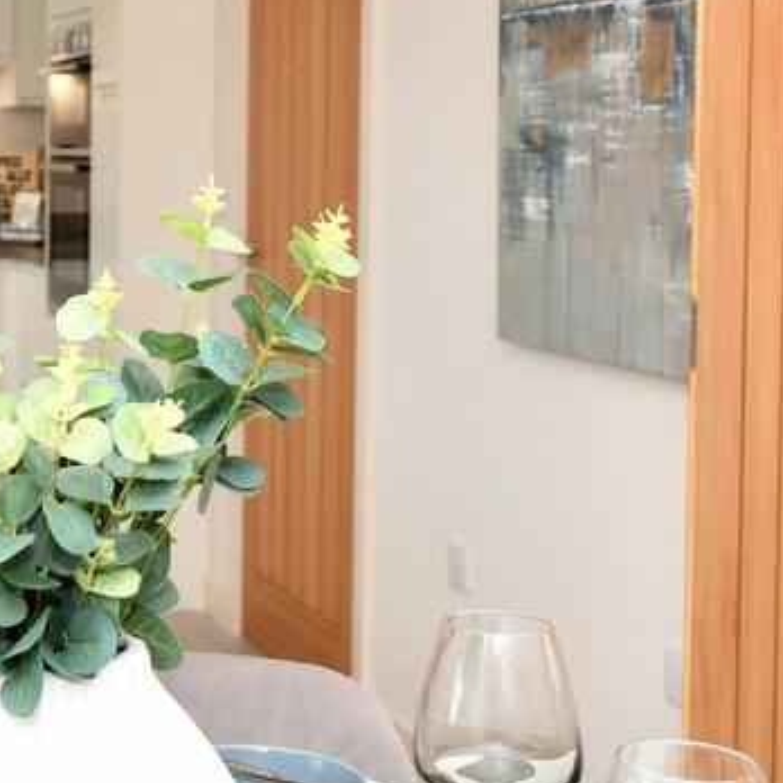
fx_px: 1919
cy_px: 199
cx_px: -128
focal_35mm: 75
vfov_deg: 22.8
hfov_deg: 21.6
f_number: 4
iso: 160
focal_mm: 20
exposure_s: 1/60
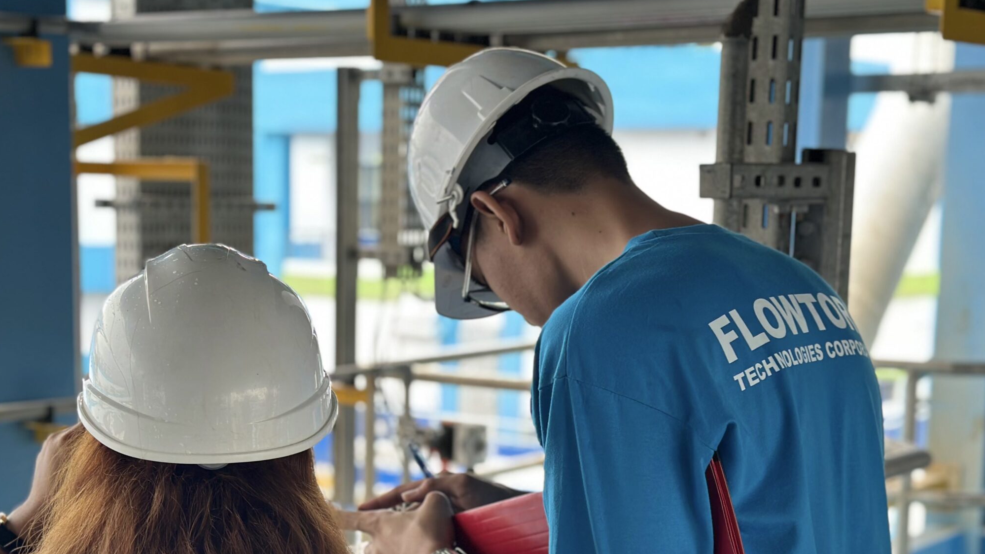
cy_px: 439
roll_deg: -0.7
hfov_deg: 31.4
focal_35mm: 67
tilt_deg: -8.4
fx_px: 1750
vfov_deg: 17.8
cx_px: 413
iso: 80
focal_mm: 6.86
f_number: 1.78
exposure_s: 1/331
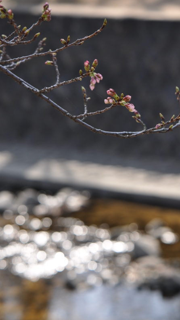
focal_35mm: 135
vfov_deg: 16.0
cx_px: 88
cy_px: 159
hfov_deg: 9.0
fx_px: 1142
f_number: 5.6
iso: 320
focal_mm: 85
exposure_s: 1/500
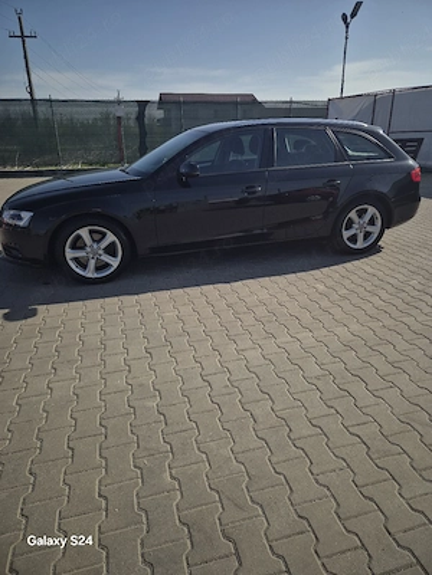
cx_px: 216
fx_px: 383
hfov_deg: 58.9
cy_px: 288
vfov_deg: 73.9
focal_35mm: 23
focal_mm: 5.4
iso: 25
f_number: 1.8
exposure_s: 1/2000
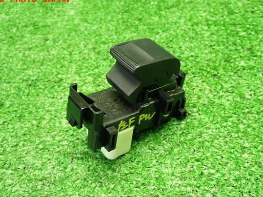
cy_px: 102
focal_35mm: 49
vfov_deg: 29.7
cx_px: 127
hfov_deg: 38.9
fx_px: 372
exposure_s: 1/40
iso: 800
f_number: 2.9
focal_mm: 7.84
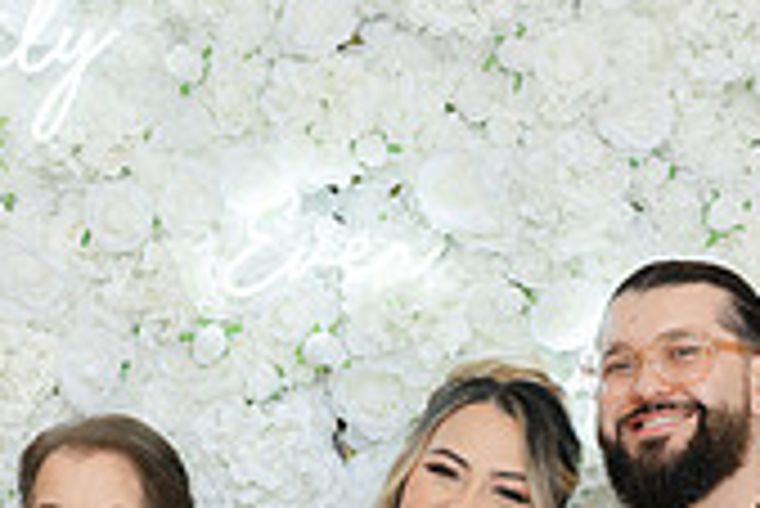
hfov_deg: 17.0
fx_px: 2535
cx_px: 324
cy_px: 659
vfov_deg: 11.2
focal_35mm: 120
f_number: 4
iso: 400
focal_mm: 35
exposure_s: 1/160
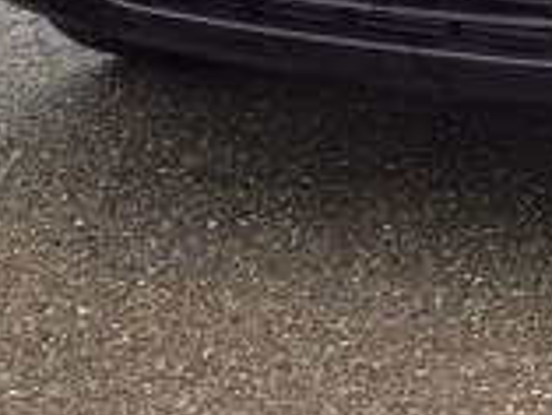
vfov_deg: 8.1
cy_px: -605
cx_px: 939
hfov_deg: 11.1
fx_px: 2681
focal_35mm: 168
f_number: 1.8
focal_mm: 5.58
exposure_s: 1/191
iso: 50
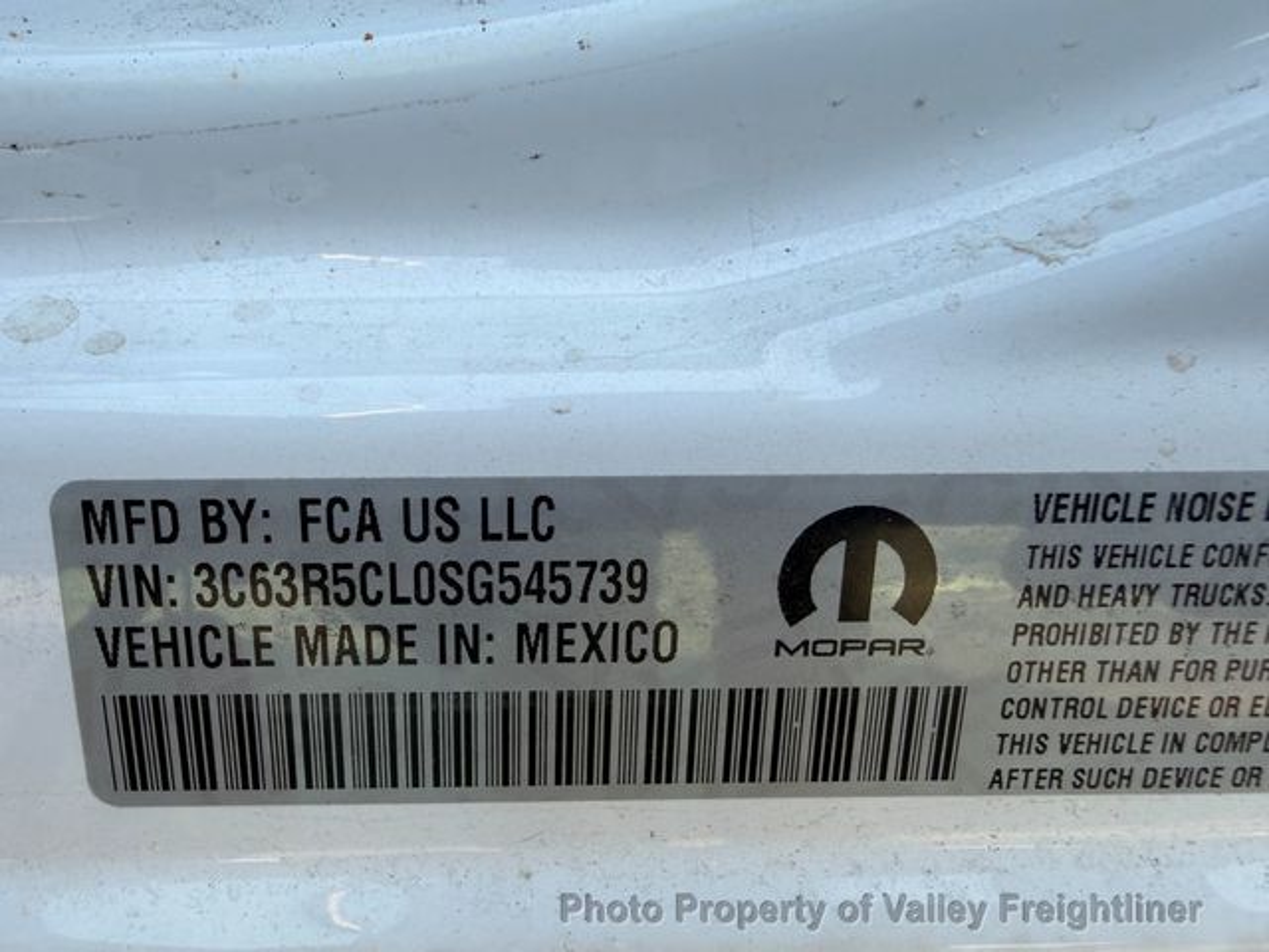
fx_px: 880
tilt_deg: -33.4
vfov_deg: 56.8
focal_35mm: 24
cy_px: 476
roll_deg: +0.3
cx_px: 634
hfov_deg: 71.6
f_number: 2.2
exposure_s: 1/121
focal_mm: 2.22
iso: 50
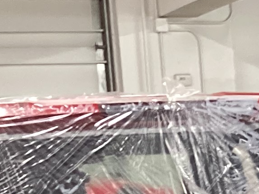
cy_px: 505
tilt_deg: -14.5
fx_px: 1317
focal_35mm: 176
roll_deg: +3.3
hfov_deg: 11.0
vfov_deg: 7.7
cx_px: 303
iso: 250
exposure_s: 1/33
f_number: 2.4
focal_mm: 3.3
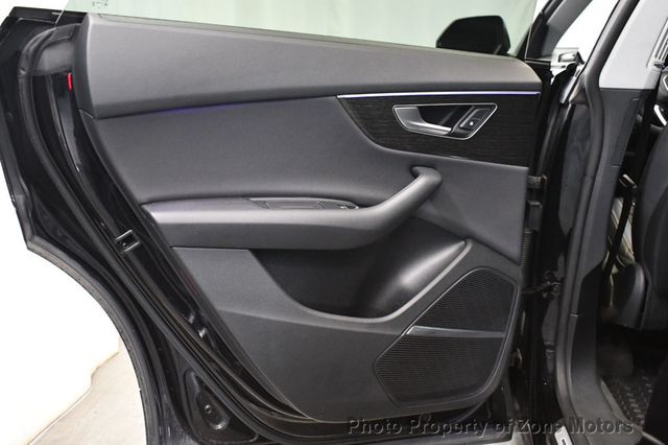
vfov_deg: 33.4
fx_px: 742
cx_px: 334
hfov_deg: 48.5
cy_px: 222
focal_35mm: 40
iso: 5600
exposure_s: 1/60
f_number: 4
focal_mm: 27
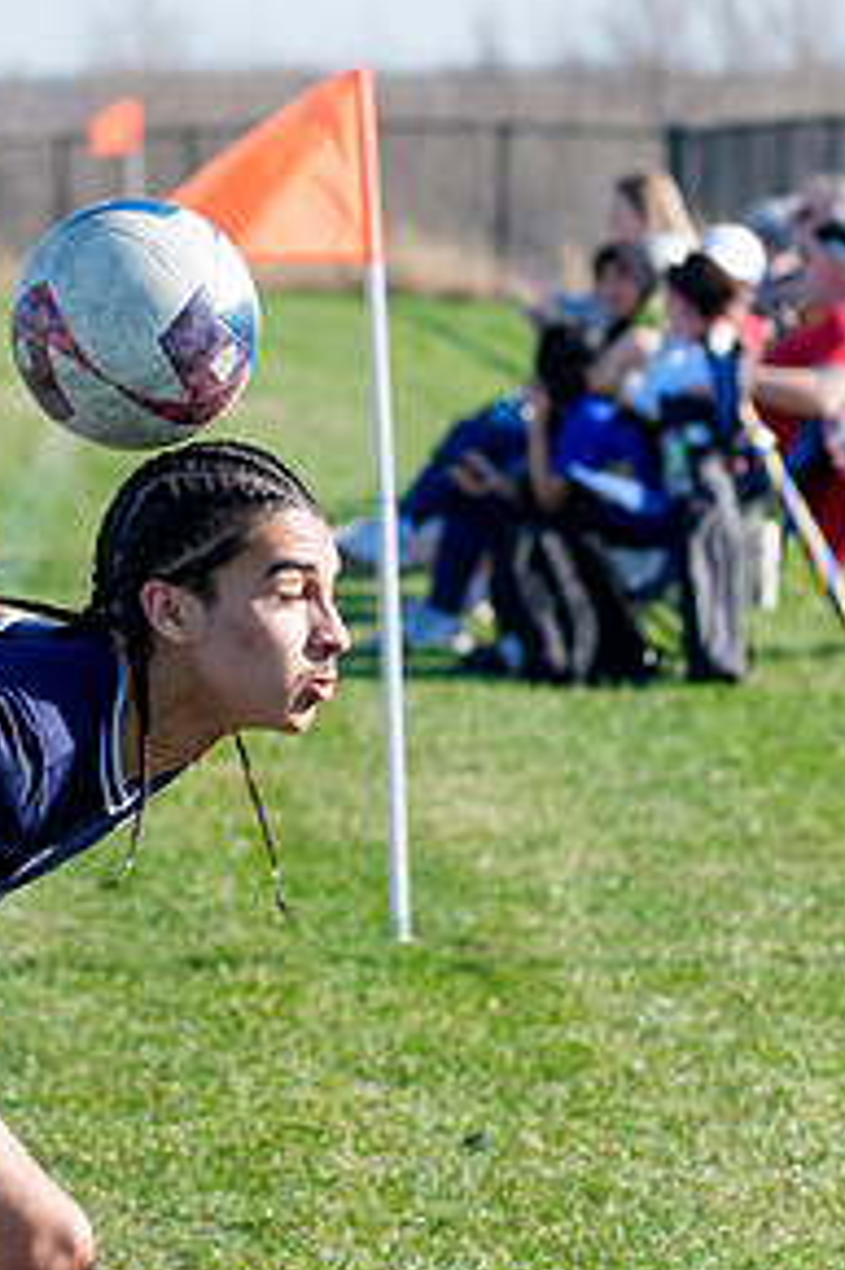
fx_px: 8636
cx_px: -25
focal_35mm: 245
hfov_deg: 5.6
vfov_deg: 8.4
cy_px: 396
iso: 250
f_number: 4.5
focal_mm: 100
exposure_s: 1/1250
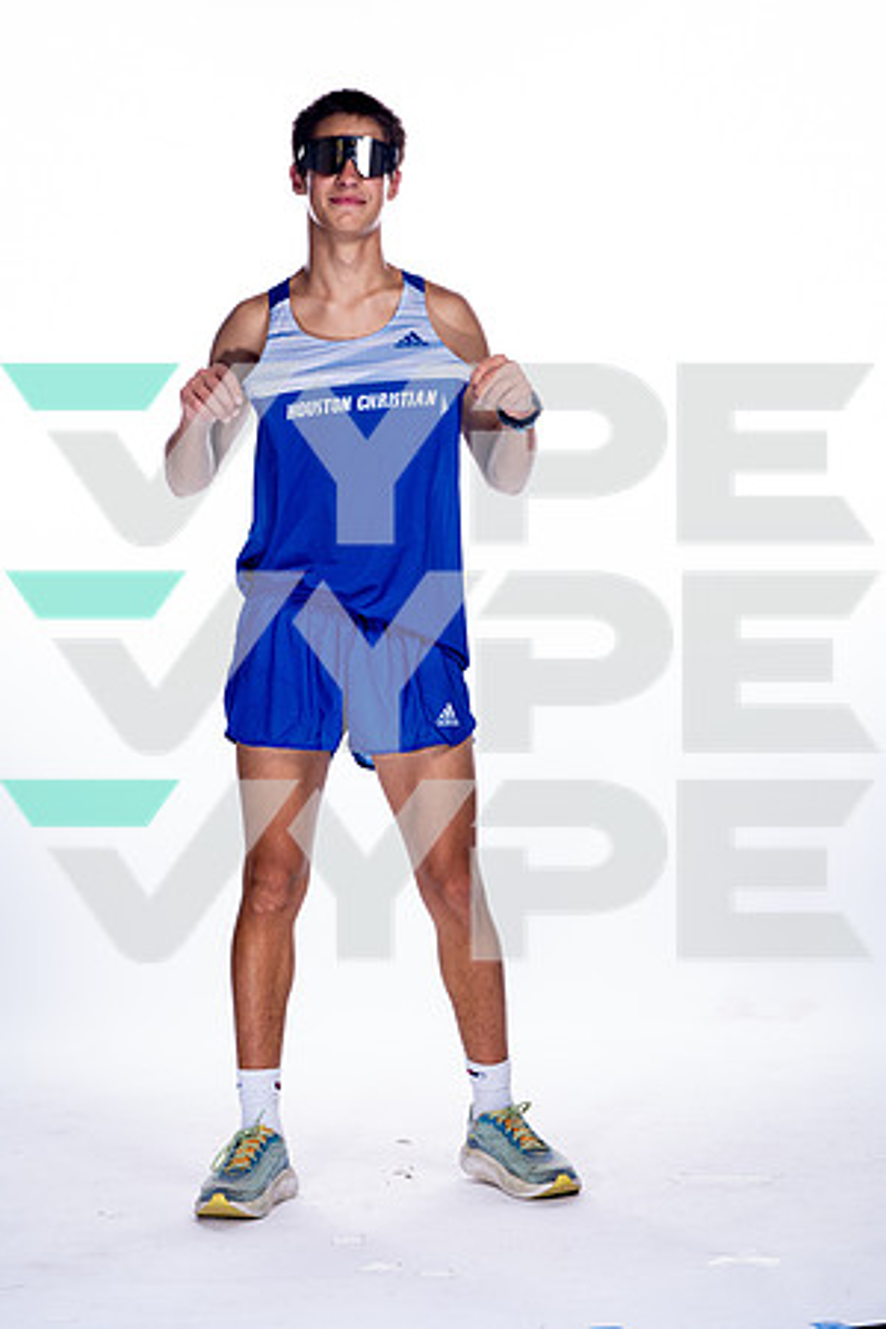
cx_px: 443
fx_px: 4245
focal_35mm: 115
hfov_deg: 11.9
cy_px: 664
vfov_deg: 17.8
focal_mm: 115
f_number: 5.6
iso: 800
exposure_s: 1/250
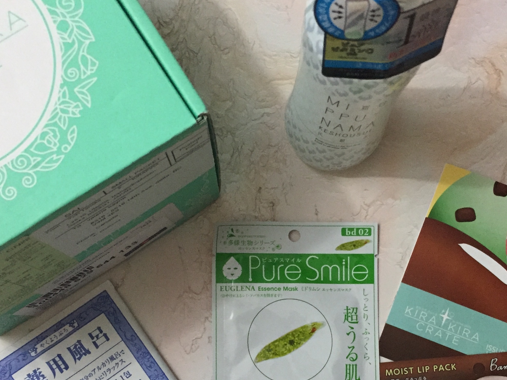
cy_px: 304
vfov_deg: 29.6
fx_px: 703
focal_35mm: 48
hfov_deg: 39.6
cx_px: 269
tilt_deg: -83.7
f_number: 2.2
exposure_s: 1/30
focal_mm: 4.15
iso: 250
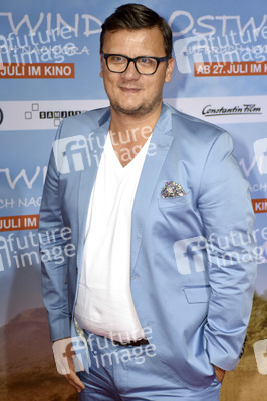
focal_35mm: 105
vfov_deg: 19.5
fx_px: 1170
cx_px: 134
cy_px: 200
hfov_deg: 13.0
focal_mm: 70
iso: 400
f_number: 5.6
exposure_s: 1/160
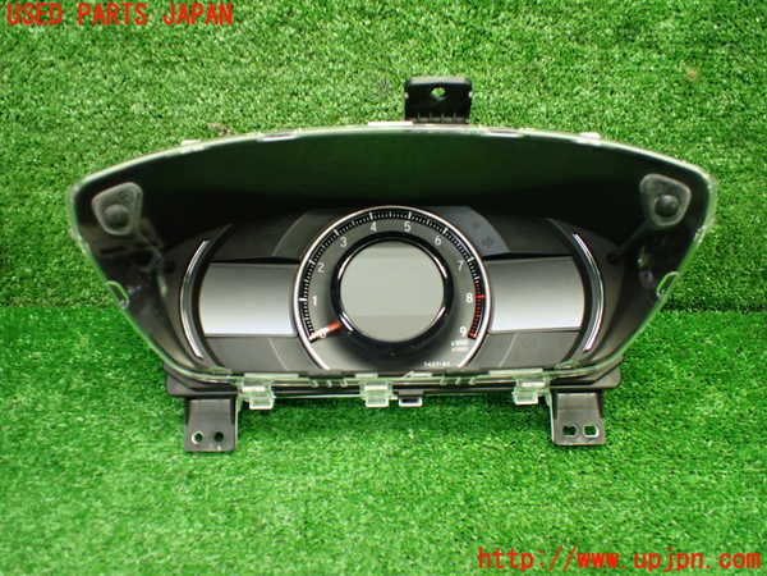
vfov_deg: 46.8
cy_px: 288
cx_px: 384
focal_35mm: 30
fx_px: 665
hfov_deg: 60.0
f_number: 2.3
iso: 800
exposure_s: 1/100
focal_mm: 5.4
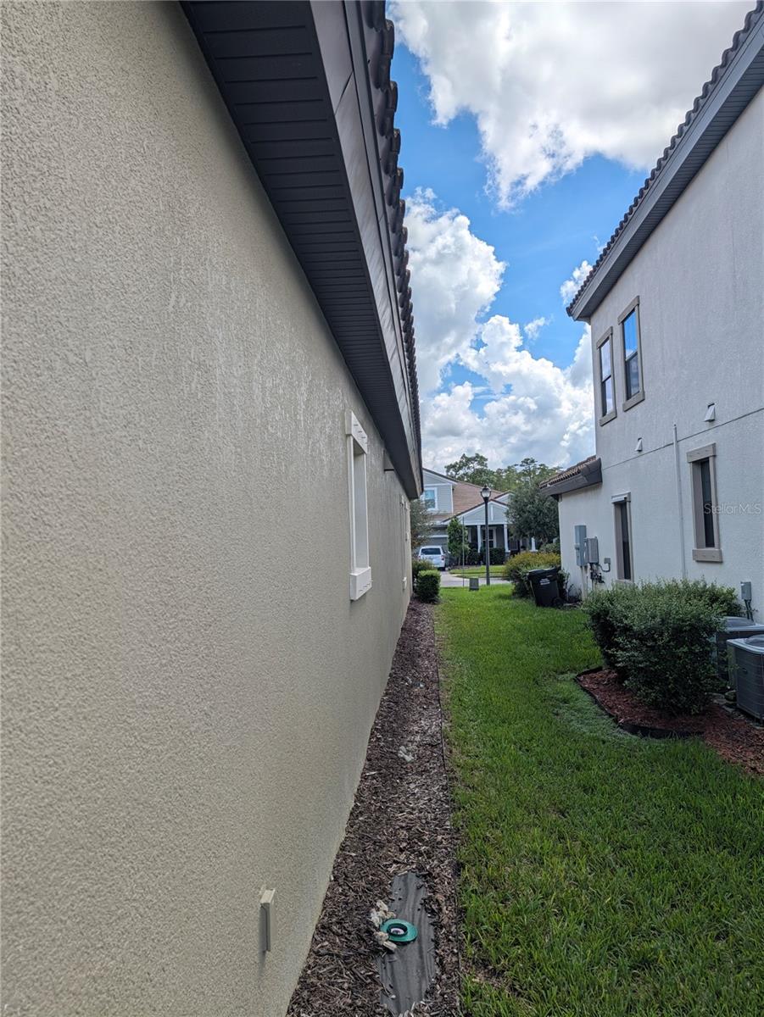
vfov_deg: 71.6
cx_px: 382
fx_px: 706
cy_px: 508
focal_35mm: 24
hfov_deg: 56.8
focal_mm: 6.9
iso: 21
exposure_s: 1/2597
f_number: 1.68
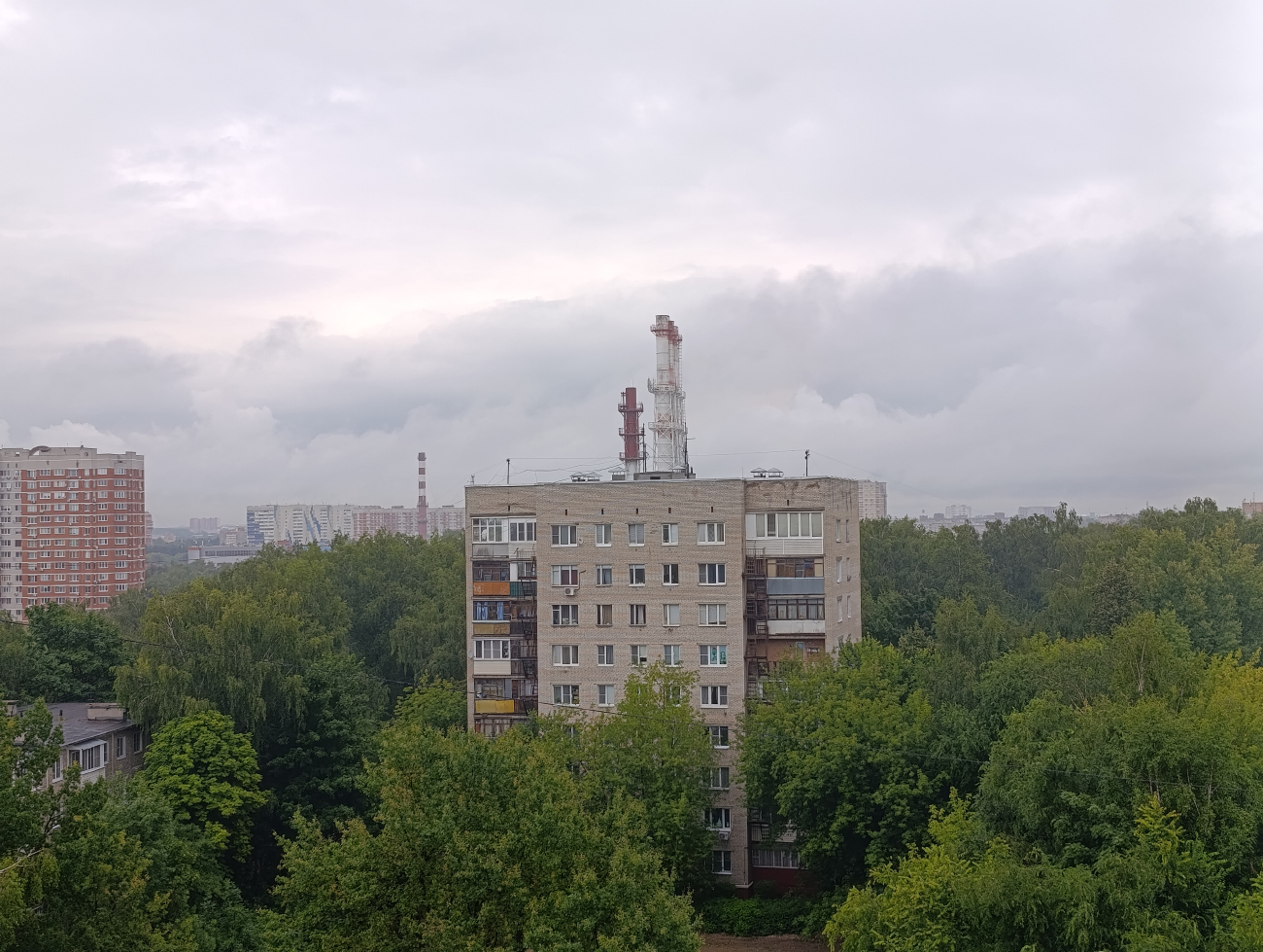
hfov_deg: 41.2
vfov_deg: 31.6
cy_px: 476
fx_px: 1681
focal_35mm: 46
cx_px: 632
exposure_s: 1/300
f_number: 1.7
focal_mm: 6.11
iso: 50
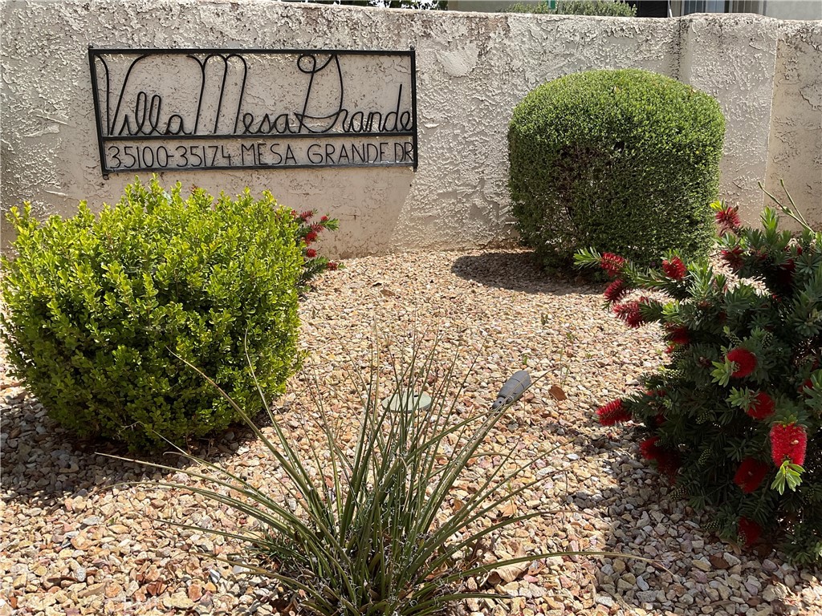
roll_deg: +1.5
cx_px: 411
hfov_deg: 61.7
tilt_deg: -12.9
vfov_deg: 48.2
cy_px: 308
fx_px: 689
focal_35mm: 29
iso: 16
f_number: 1.8
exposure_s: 1/2538
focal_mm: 3
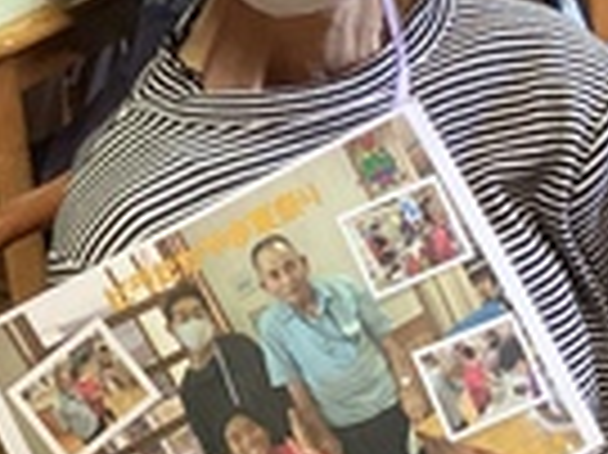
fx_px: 2018
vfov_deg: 12.6
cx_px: -5
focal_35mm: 115
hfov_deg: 16.8
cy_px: -52
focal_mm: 3.3
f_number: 2.4
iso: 200
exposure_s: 1/60
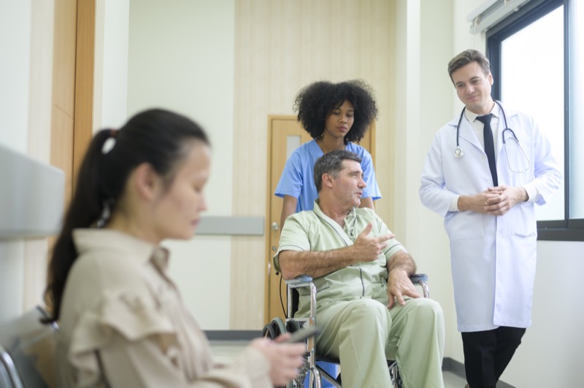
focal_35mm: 50
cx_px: 292
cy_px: 194
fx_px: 810
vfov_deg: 26.9
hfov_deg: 39.6
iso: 320
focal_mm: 50
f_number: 2.5
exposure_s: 1/160
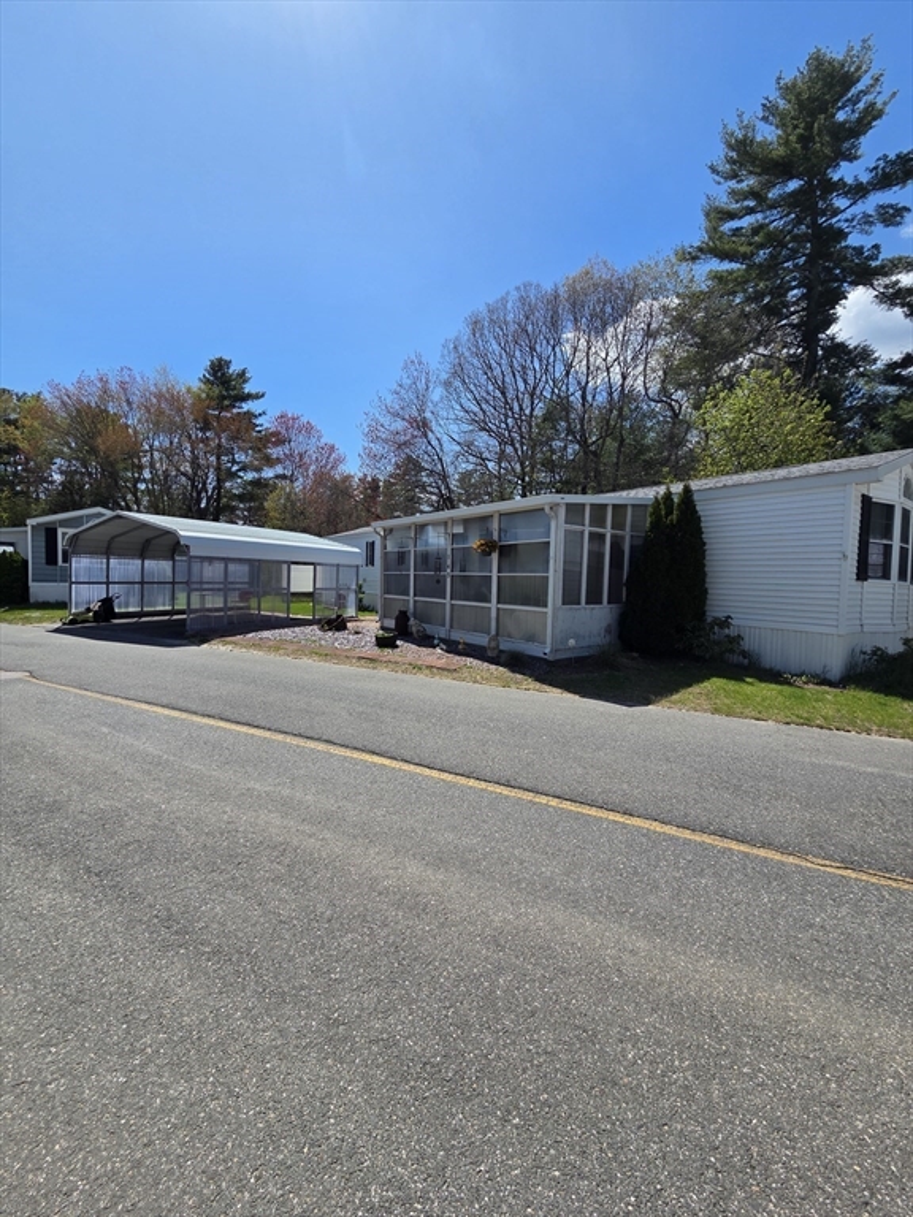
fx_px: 457
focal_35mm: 13
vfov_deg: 106.2
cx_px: 456
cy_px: 608
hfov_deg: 89.9
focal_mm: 2.2
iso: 50
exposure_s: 1/2558
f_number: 2.2
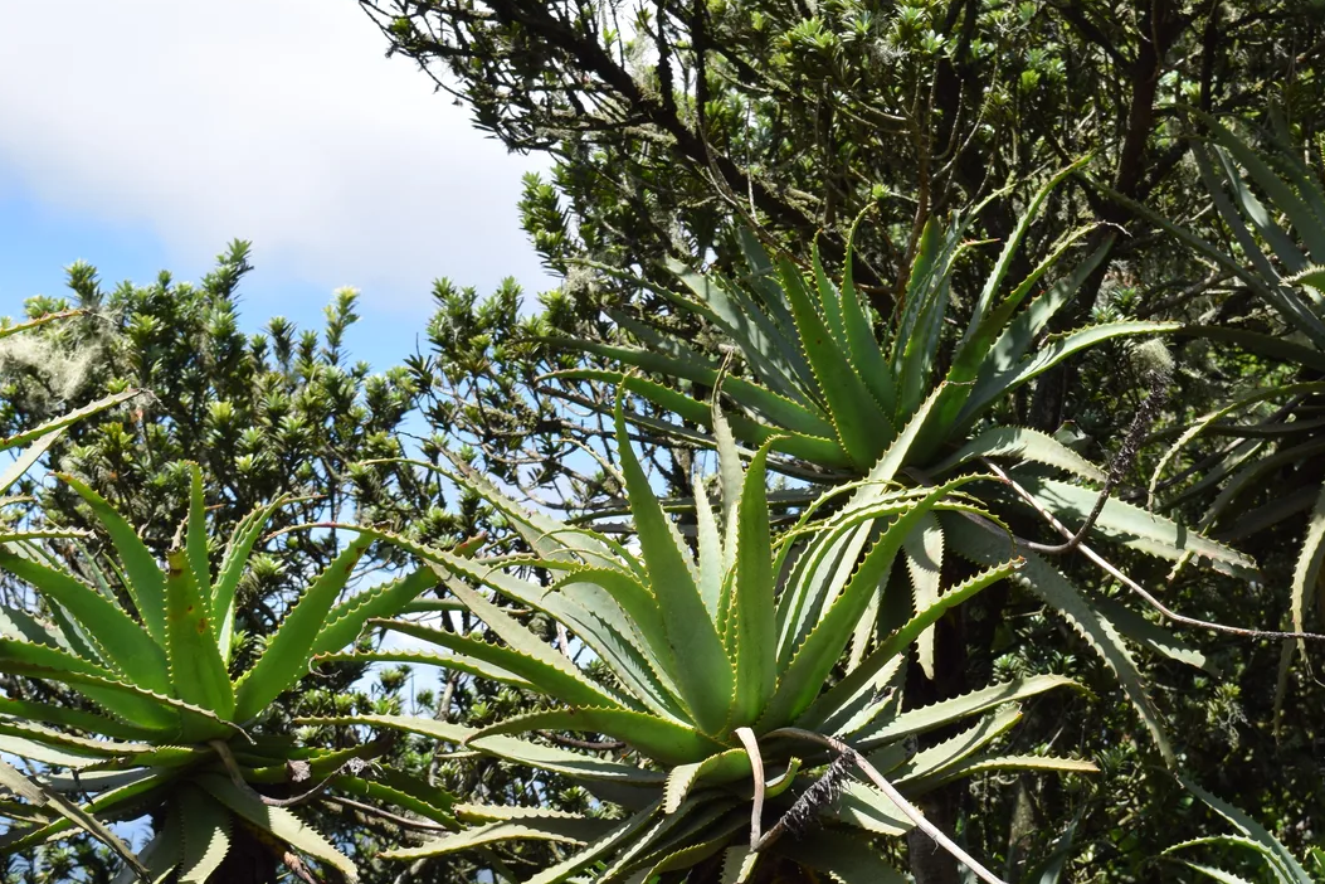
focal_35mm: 80
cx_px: 1004
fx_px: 2935
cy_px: 625
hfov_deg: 25.1
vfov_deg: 17.0
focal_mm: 35
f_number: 9
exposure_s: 1/320
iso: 200
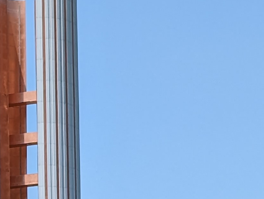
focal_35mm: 237
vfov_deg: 6.2
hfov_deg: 8.2
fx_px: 1810
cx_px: -117
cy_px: 247
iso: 57
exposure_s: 1/2053
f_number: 1.85
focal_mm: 6.81
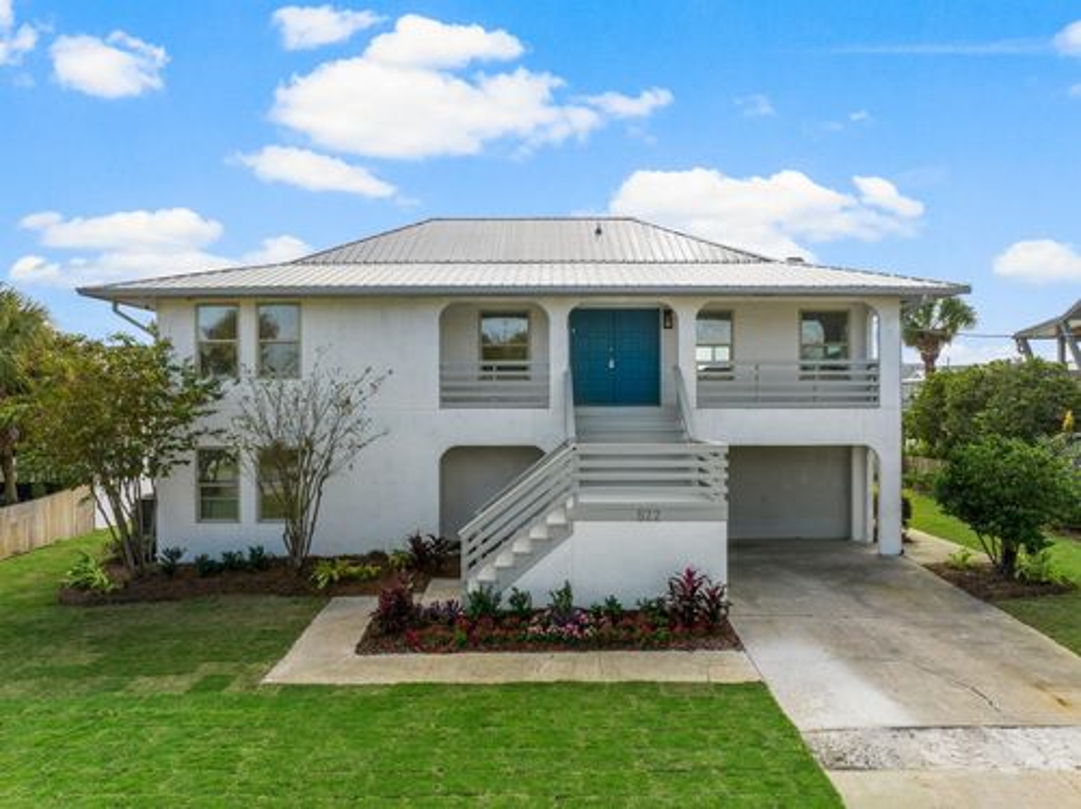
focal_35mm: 24
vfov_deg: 56.7
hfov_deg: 71.6
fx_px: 749
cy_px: 404
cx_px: 540
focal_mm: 12.29
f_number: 3.5
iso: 100
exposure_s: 1/500
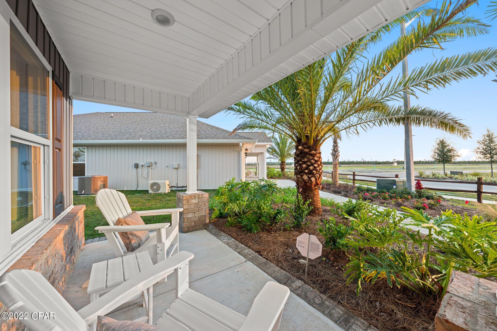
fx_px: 179
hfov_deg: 108.3
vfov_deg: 85.4
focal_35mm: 13
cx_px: 248
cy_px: 166
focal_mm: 13
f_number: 10
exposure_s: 1/20
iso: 500
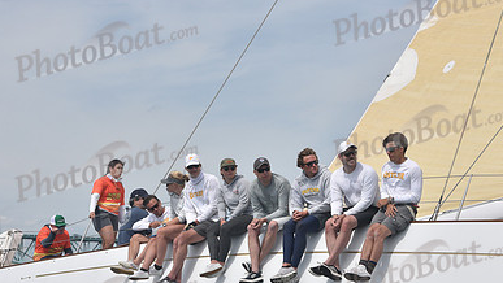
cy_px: 217
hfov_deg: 15.9
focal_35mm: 135
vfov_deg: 9.0
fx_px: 1801
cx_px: 266
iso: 320
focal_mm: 86
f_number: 6.3
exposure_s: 1/800
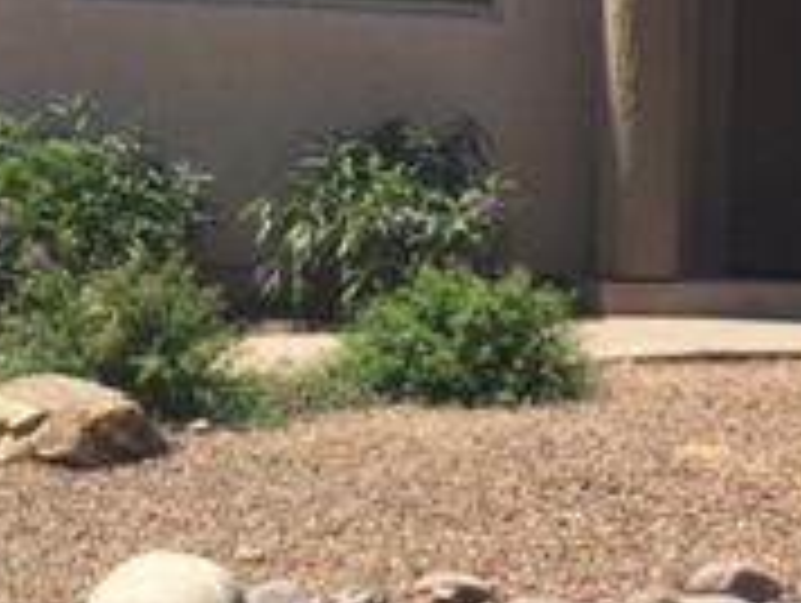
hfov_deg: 18.9
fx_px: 2410
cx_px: 432
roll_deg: -3.0
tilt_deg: -1.3
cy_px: 270
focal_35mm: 104
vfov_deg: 14.3
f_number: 2.2
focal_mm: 4.15
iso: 32
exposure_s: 1/1883
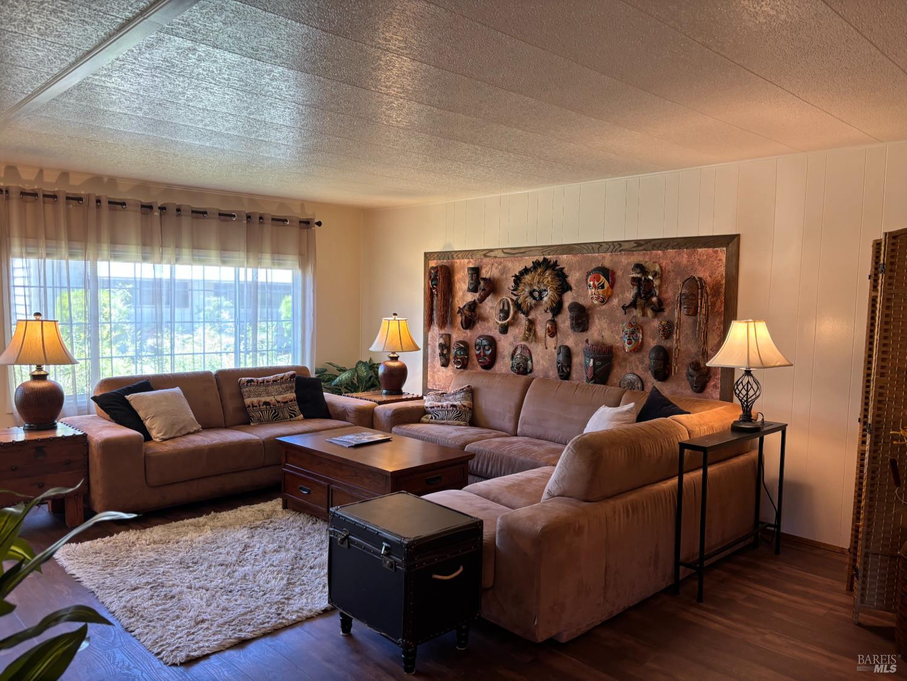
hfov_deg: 67.3
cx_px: 454
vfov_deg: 53.1
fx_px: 681
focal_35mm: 26
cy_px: 340
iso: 125
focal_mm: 5.96
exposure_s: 1/60
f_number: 1.6
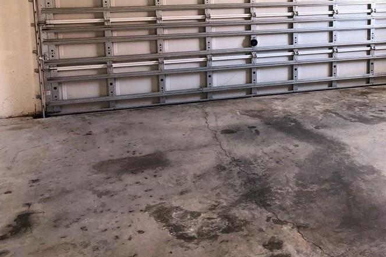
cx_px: 284
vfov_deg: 29.1
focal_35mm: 45
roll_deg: +0.3
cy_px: 46
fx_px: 482
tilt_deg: -9.0
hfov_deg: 42.4
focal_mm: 4
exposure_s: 1/15
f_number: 1.8
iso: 32
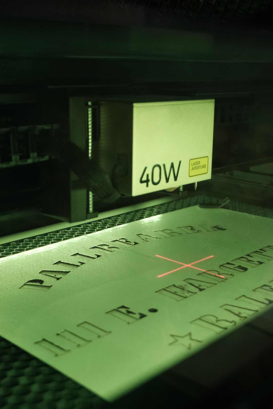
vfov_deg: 41.1
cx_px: 136
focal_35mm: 48
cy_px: 204
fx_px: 546
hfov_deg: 28.1
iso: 2500
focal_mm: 32.3
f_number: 4.9
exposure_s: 1/100
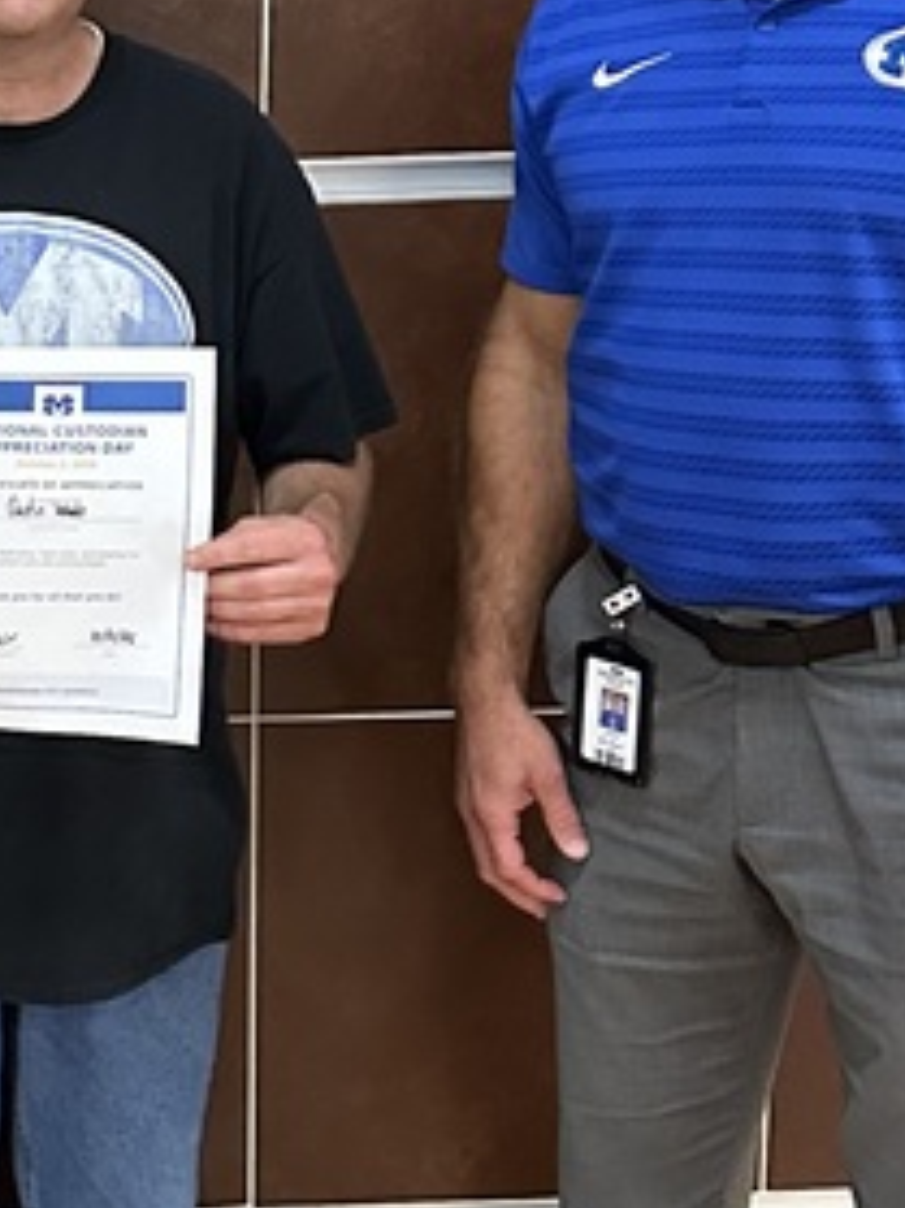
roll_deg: +1.2
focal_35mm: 88
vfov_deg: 22.2
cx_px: -377
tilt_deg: -10.2
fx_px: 3070
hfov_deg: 15.7
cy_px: 398
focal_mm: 6.86
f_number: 1.78
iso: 1000
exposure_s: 1/55
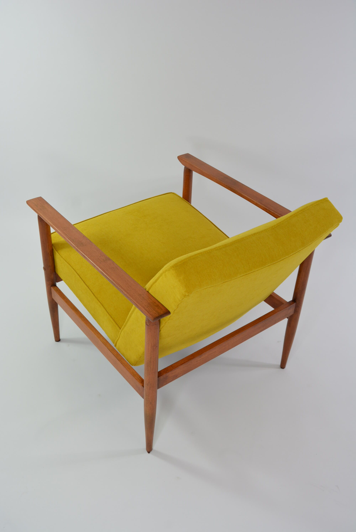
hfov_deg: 36.9
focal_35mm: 36
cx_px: 178
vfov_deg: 53.1
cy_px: 266
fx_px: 533
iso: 400
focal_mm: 24
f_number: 7.1
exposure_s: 1/60
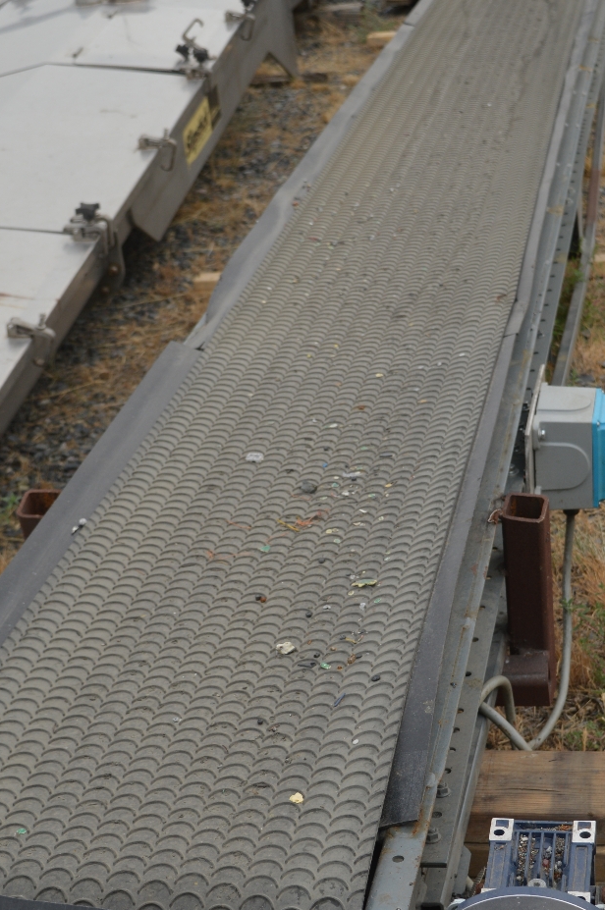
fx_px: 1844
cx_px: 384
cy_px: 509
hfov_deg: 18.6
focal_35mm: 73
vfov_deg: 27.7
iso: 100
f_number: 6.3
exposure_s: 1/160
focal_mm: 30
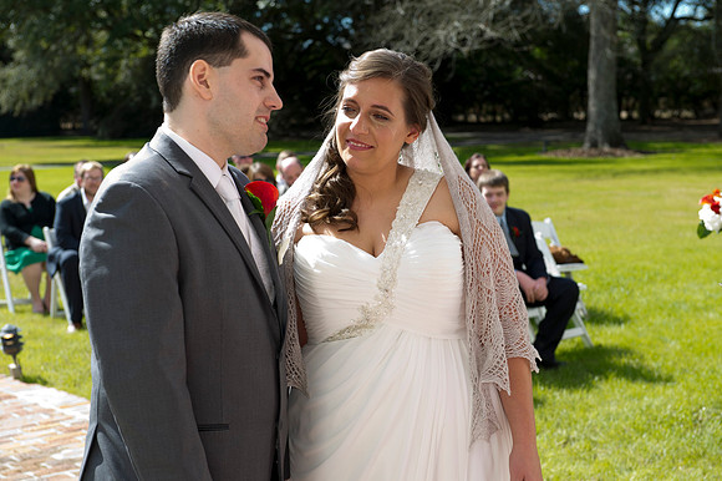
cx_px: 361
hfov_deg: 28.9
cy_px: 240
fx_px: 1403
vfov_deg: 19.4
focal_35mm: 70
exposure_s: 1/125
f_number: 7.1
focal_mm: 70
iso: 100
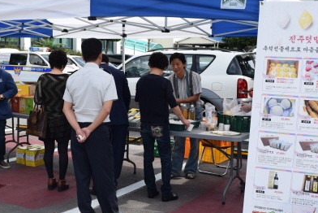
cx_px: 118
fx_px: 466
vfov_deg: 25.6
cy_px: 140
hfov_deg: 37.4
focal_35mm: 53
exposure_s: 1/320
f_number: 9
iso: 200
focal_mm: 23
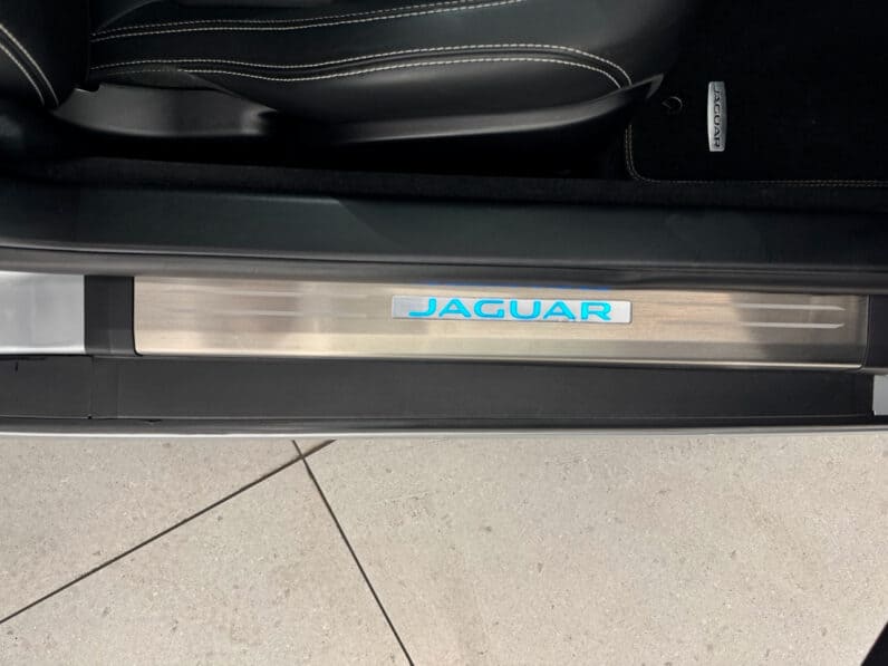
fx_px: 616
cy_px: 333
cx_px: 444
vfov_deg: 56.8
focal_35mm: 24
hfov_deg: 71.6
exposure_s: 1/50
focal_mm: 6.76
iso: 250
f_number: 1.78
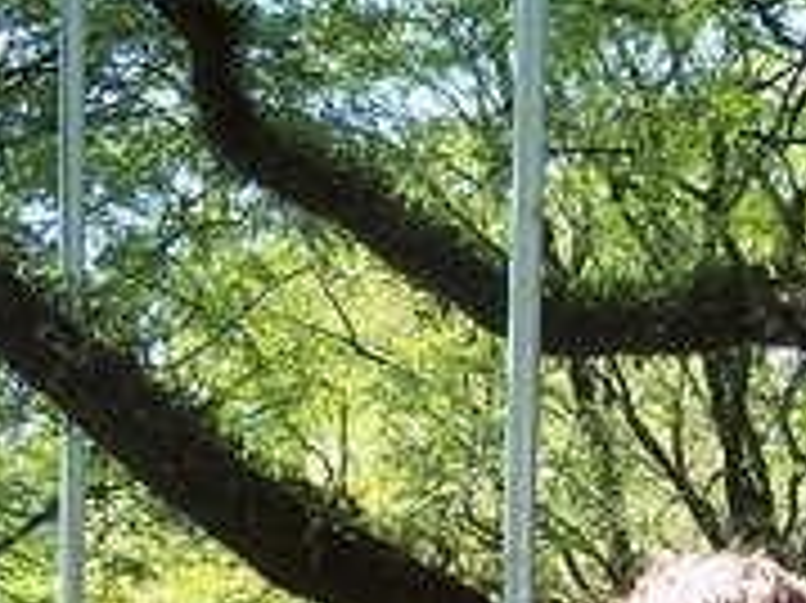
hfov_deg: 12.2
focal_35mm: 159
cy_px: 1352
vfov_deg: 8.6
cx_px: 871
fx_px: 3700
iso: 80
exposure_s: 1/60
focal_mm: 6.2
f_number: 3.5
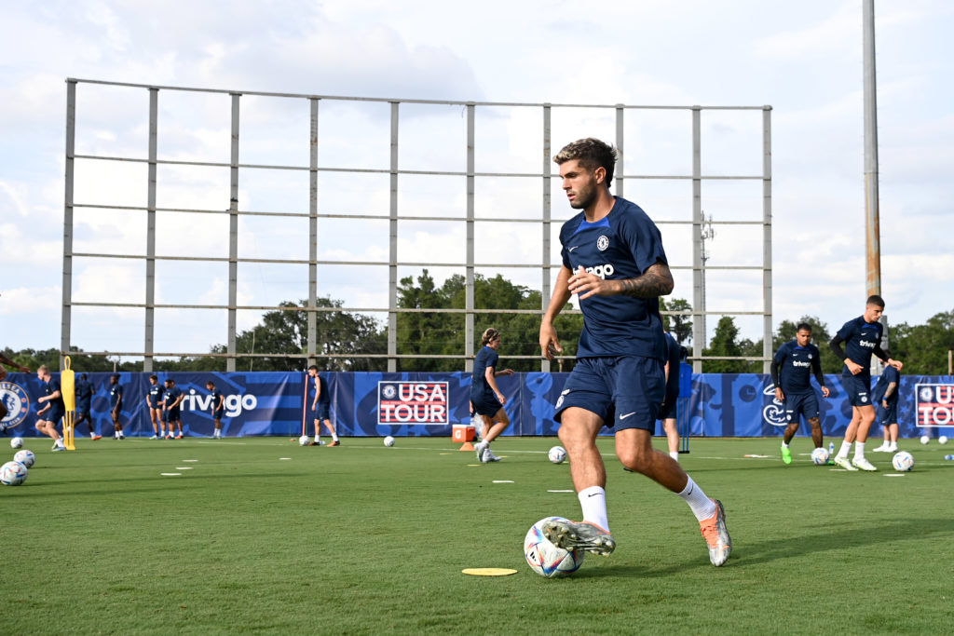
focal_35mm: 38
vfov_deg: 35.1
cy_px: 318
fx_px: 1007
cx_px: 477
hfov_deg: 50.7
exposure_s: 1/1000
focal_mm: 38
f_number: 5.6
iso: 200
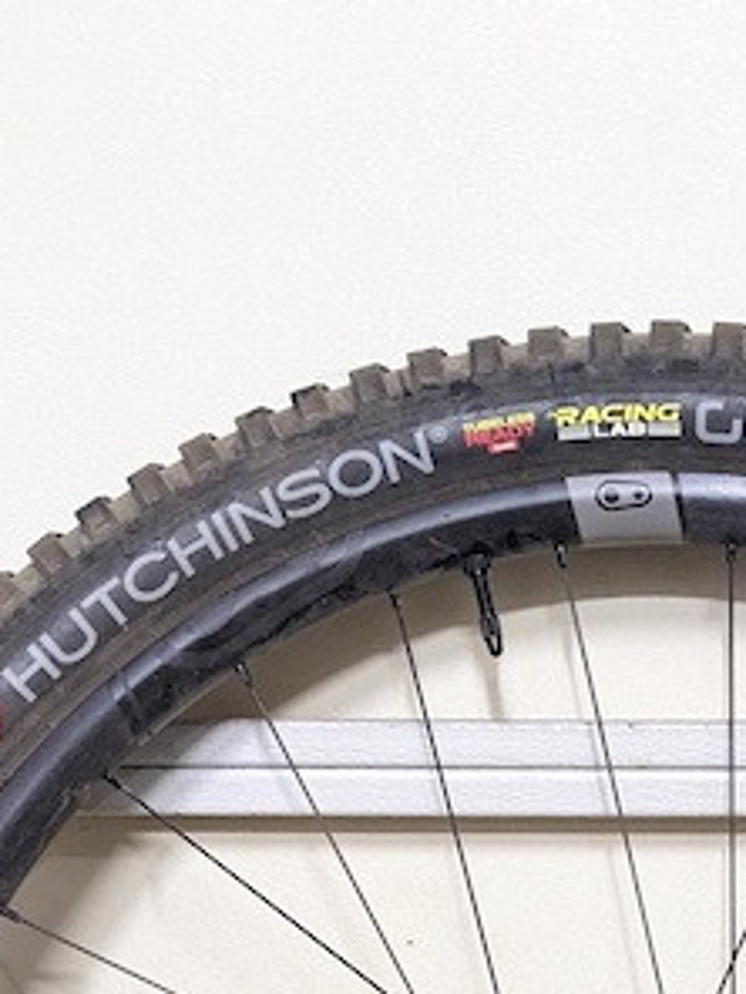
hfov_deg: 19.7
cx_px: 692
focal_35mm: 73
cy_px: 1300
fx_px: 2098
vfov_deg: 23.5
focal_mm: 4.38
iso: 289
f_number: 1.73
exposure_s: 1/24
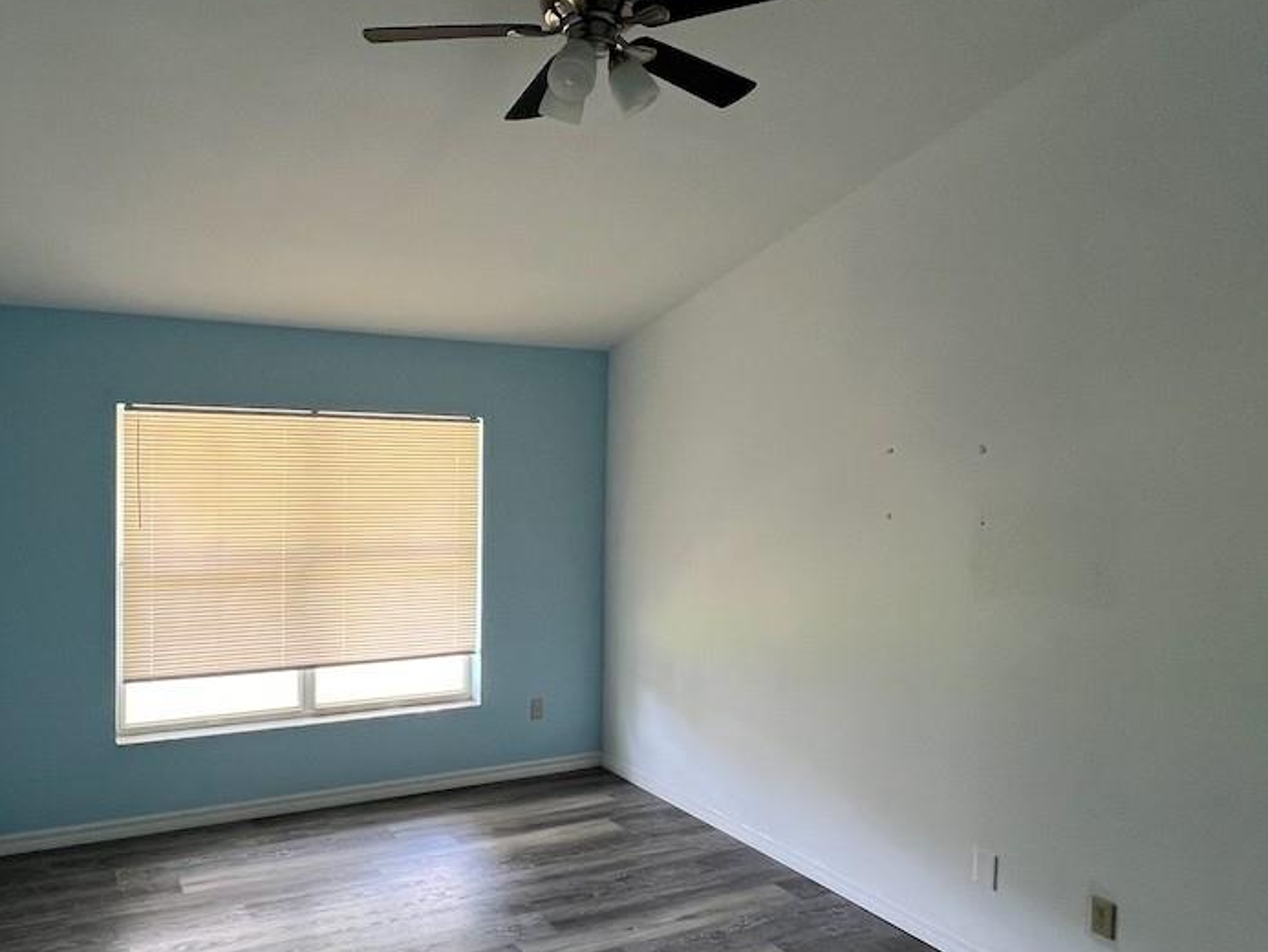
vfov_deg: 56.8
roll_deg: -1.4
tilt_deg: -1.7
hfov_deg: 70.7
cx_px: 496
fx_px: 879
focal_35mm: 24
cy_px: 502
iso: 100
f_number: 1.8
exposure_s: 1/99
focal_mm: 1.57
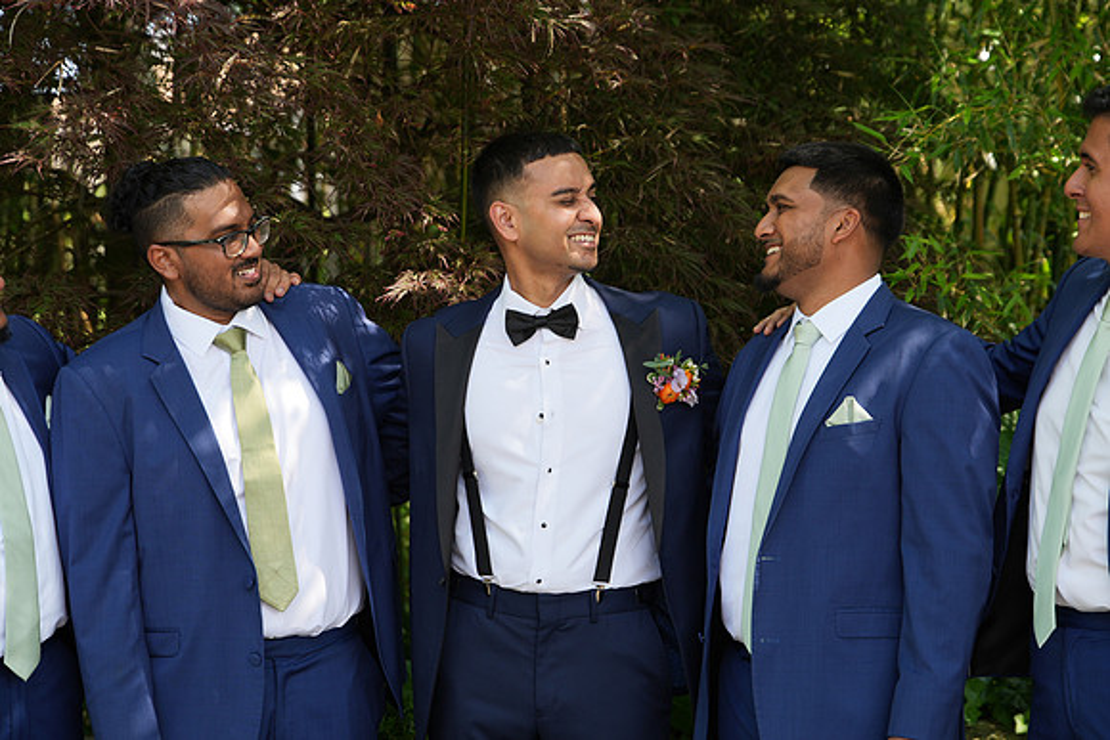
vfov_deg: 15.0
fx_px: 2806
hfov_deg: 22.4
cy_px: 370
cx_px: 555
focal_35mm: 91
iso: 125
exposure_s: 1/200
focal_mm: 91
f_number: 4
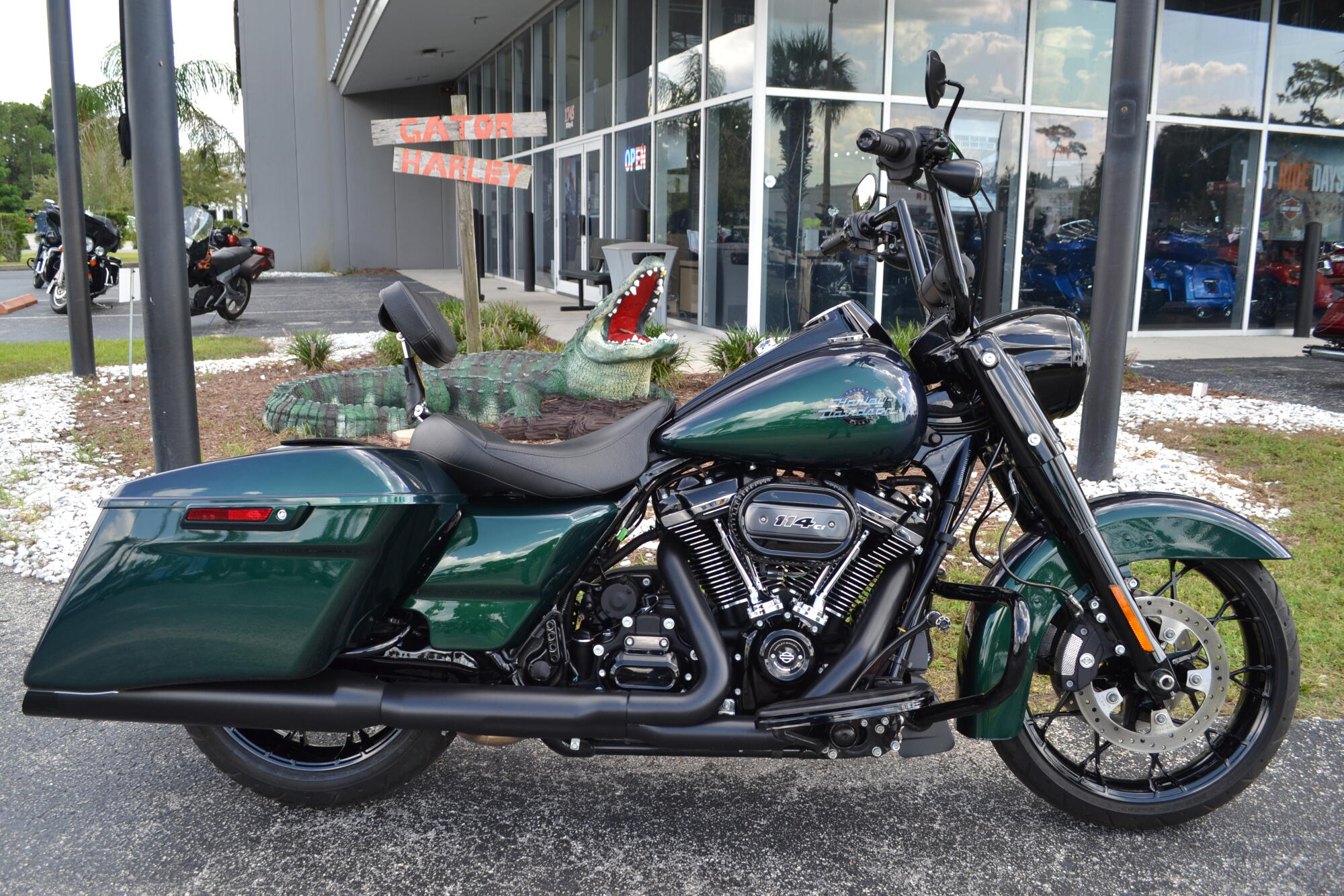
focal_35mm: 27
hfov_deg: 67.4
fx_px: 1008
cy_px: 448
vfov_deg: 47.9
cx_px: 672
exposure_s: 1/125
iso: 140
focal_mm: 18
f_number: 5.6
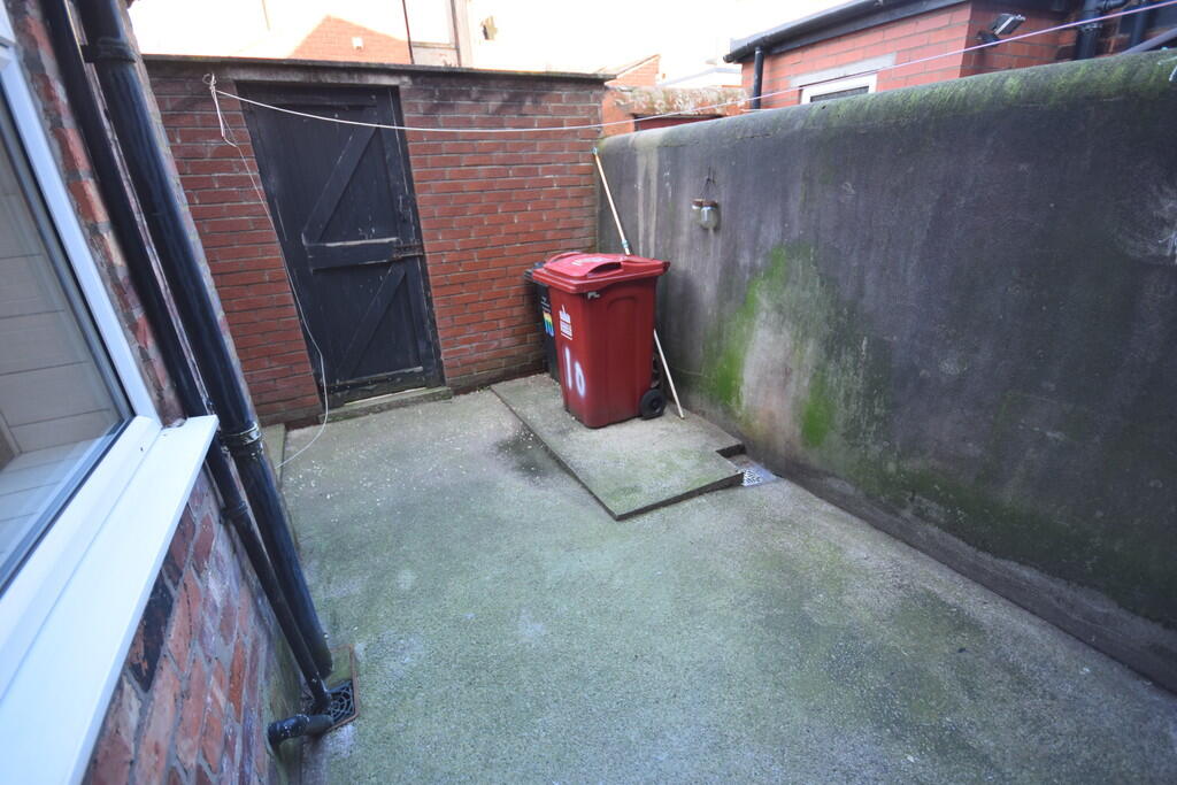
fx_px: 490
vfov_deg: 77.3
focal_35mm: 15
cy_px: 392
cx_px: 588
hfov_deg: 100.4
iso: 450
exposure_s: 1/60
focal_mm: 10
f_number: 4
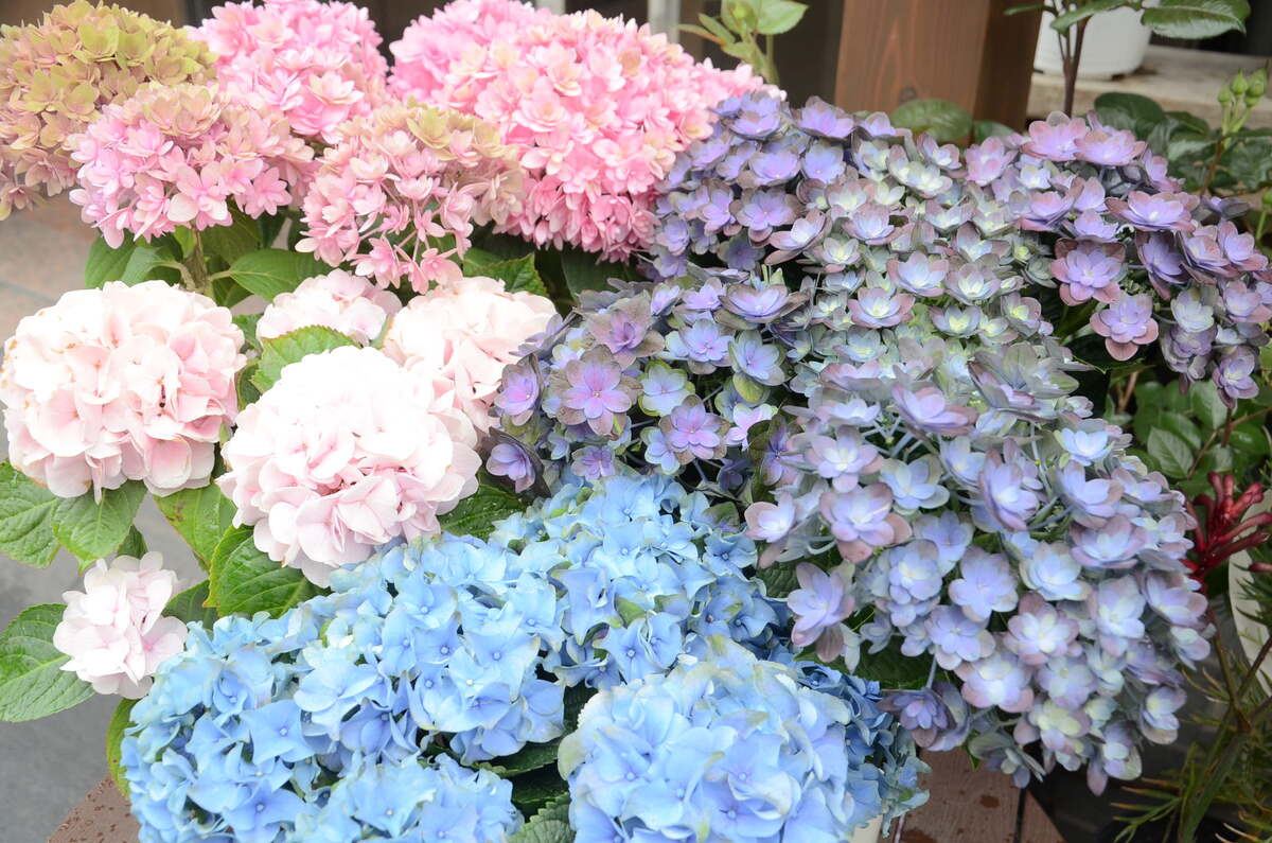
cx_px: 636
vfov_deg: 31.8
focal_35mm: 42
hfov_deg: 46.5
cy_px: 422
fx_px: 1481
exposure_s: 1/125
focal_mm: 28
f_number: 5.6
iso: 400
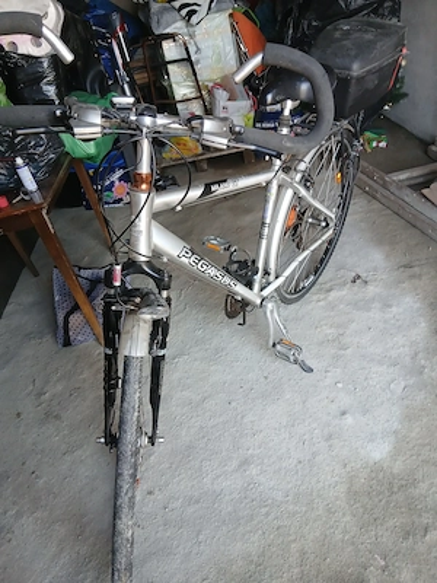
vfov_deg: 67.3
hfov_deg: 53.1
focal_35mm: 26
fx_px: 438
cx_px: 218
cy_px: 292
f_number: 1.8
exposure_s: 1/50
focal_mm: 3.98
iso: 200
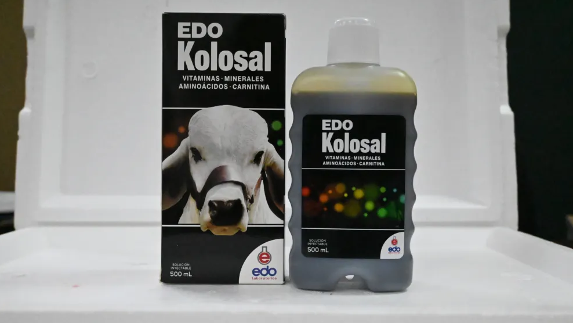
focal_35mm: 36
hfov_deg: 55.6
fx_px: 544
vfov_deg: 33.0
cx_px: 286
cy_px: 165
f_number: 4
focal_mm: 22.5
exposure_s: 1/2500
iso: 18000
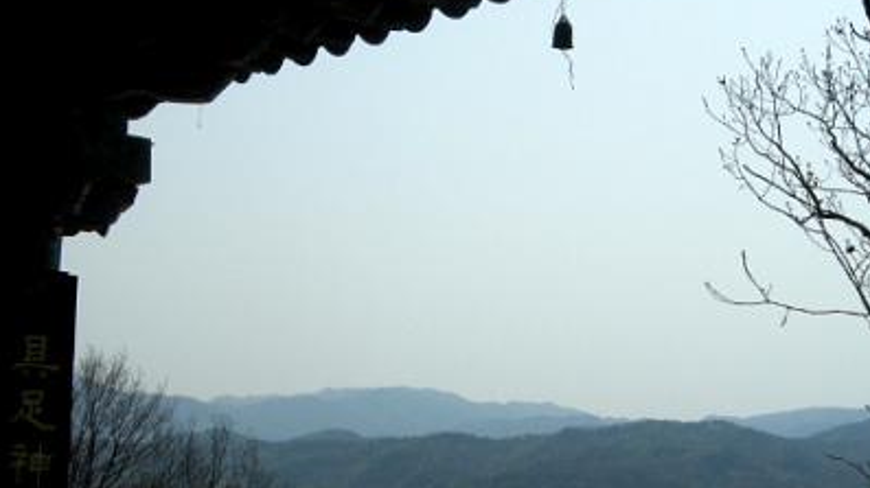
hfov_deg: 37.8
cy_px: 262
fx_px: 1268
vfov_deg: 21.8
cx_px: 502
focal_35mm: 55
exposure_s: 1/426
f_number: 6.8
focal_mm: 7.5
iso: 64
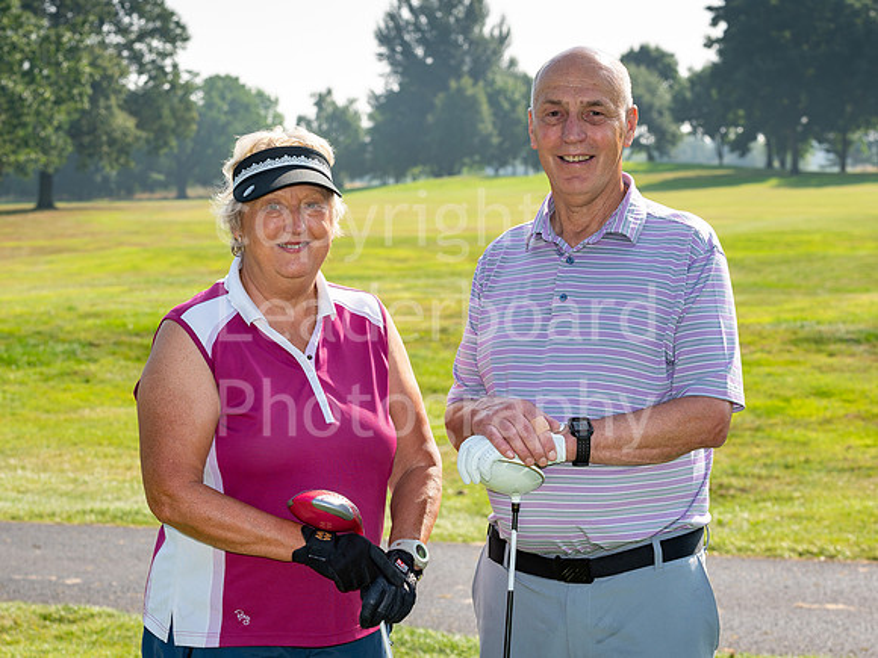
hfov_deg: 18.0
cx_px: 450
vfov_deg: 13.5
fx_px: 2774
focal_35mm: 109
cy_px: 343
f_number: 9
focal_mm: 90
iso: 100
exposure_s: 1/200
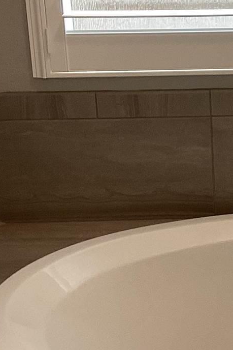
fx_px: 931
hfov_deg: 13.6
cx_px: 319
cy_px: 126
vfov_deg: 21.2
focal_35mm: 96
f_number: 2.4
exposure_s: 1/60
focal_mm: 3.3
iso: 64
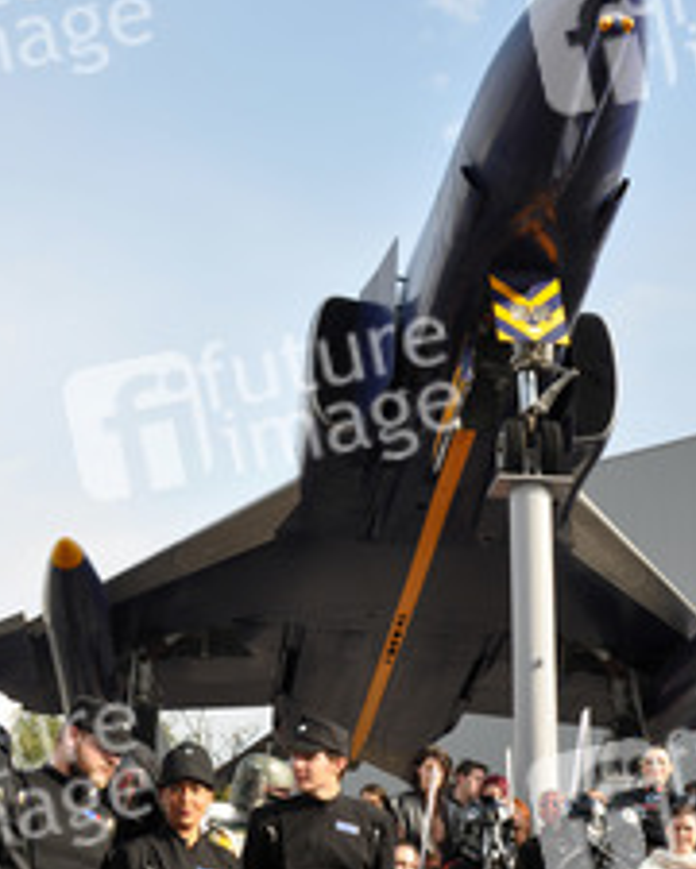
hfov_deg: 27.6
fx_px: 1416
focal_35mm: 55
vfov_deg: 33.7
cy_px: 603
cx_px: 375
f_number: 8
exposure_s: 1/250
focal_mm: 22
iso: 200
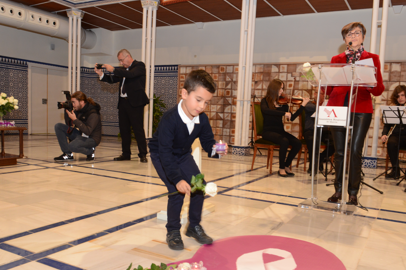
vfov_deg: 38.7
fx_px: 383
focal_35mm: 34
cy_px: 161
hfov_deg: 55.8
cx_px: 205
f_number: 5
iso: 1600
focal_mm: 26
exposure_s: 1/60
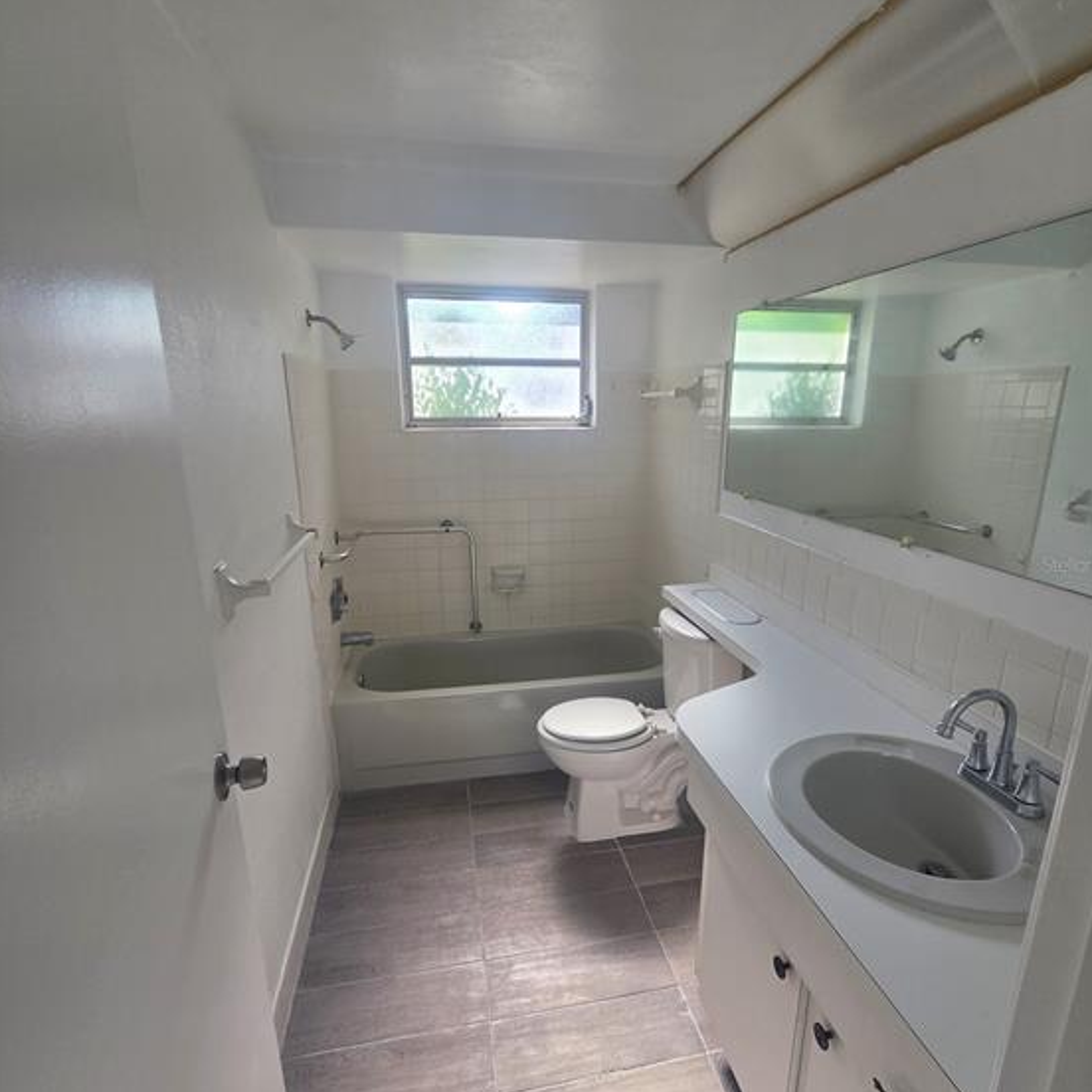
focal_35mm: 16
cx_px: 562
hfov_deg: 87.4
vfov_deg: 87.4
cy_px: 564
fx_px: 571
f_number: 2.2
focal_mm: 2.2
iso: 50
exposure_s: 1/120
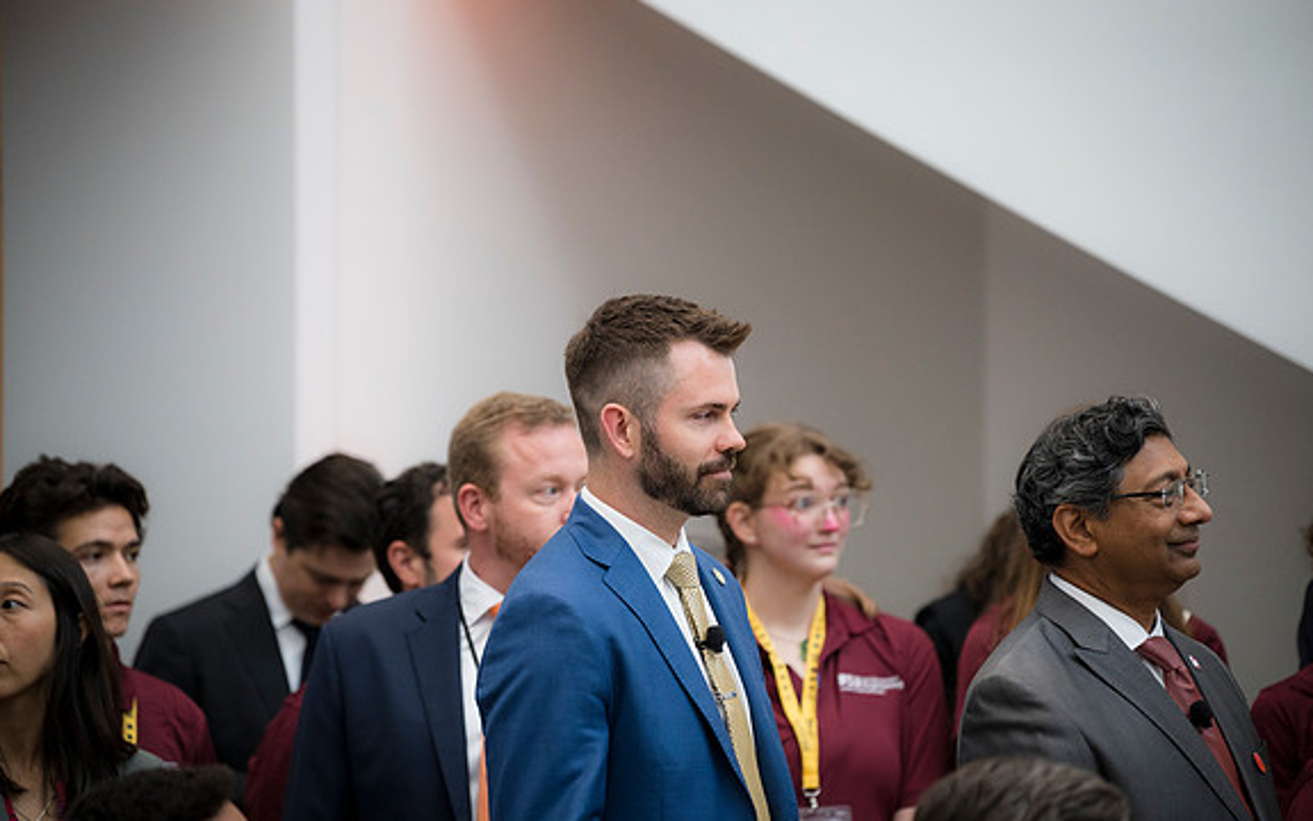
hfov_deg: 13.6
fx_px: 5511
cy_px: 437
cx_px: 659
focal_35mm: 154
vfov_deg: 8.5
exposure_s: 1/200
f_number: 2.8
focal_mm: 150
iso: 640
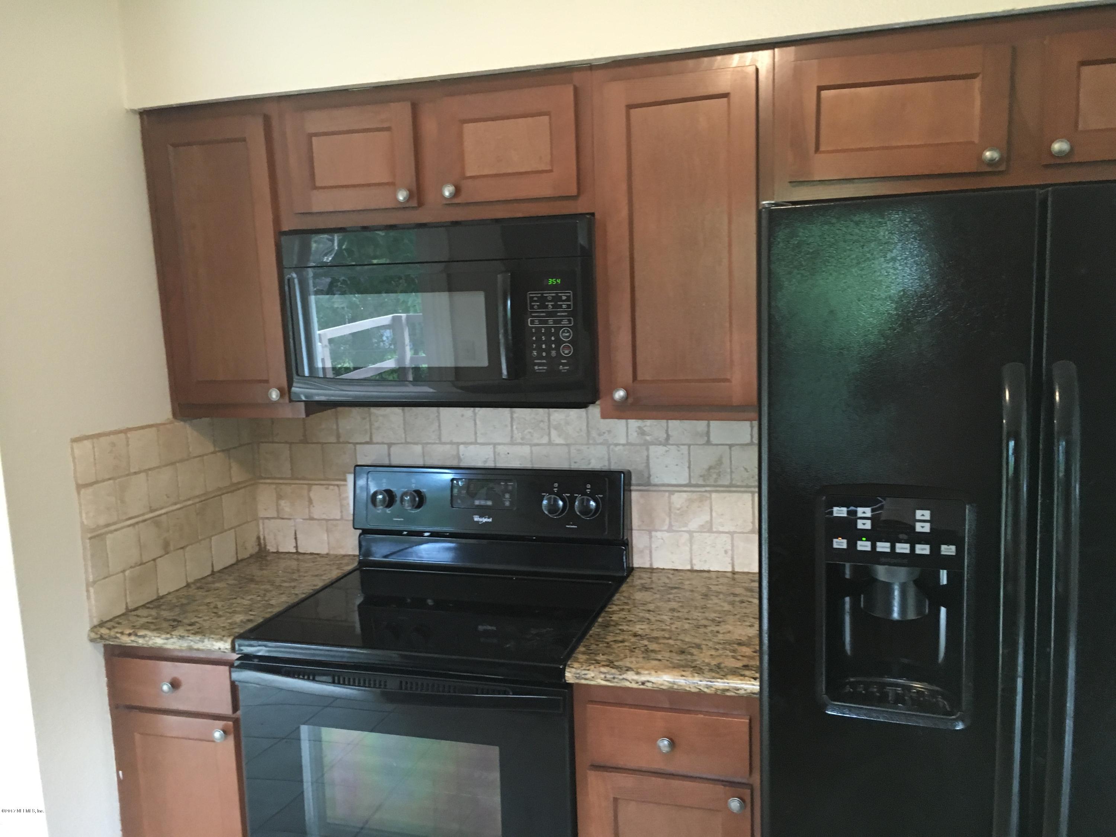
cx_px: 558
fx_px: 935
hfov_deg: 61.7
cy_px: 418
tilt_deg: -8.3
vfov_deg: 48.2
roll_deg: +2.5
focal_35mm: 29
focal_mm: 4.15
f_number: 2.2
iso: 160
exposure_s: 1/30
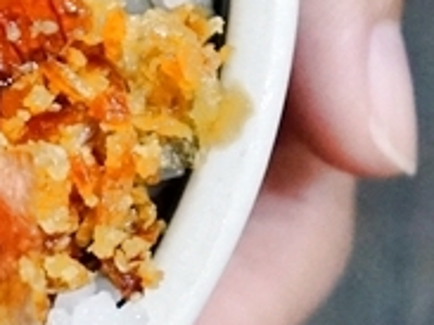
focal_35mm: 350
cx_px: -330
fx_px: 4385
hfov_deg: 5.6
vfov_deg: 4.2
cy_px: -103
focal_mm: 65
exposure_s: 1/80
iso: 4000
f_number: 5.6
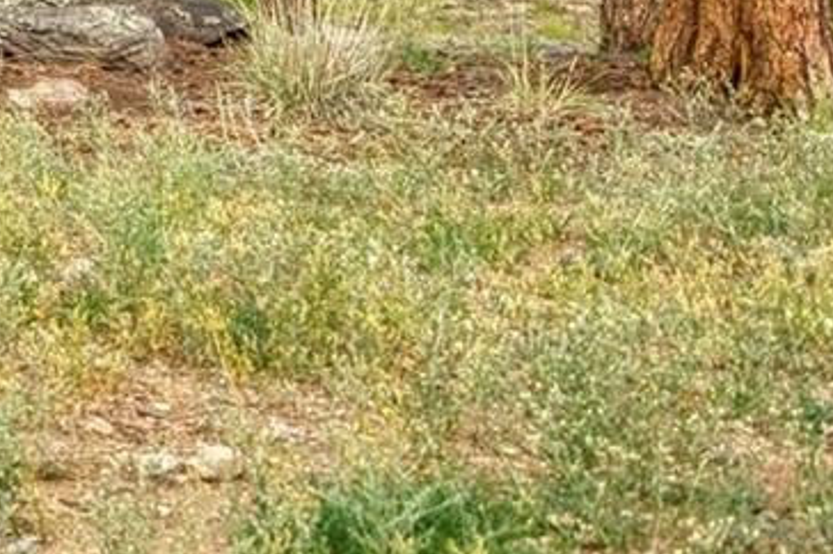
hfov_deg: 11.7
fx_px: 3560
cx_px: -952
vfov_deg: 8.6
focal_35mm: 154
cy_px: -330
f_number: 5.6
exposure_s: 1/1000
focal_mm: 35
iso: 500
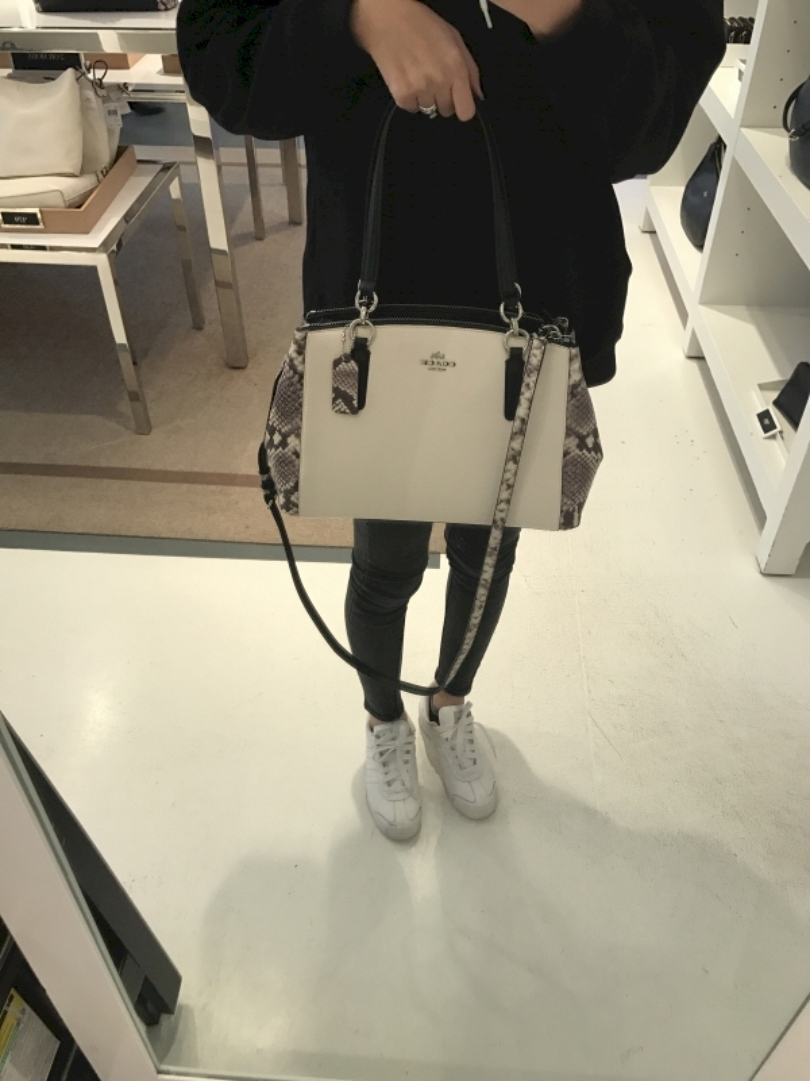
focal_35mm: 28
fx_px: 874
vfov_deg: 63.4
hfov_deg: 49.7
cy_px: 540
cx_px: 405
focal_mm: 3.99
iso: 25
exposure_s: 1/30
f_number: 1.8
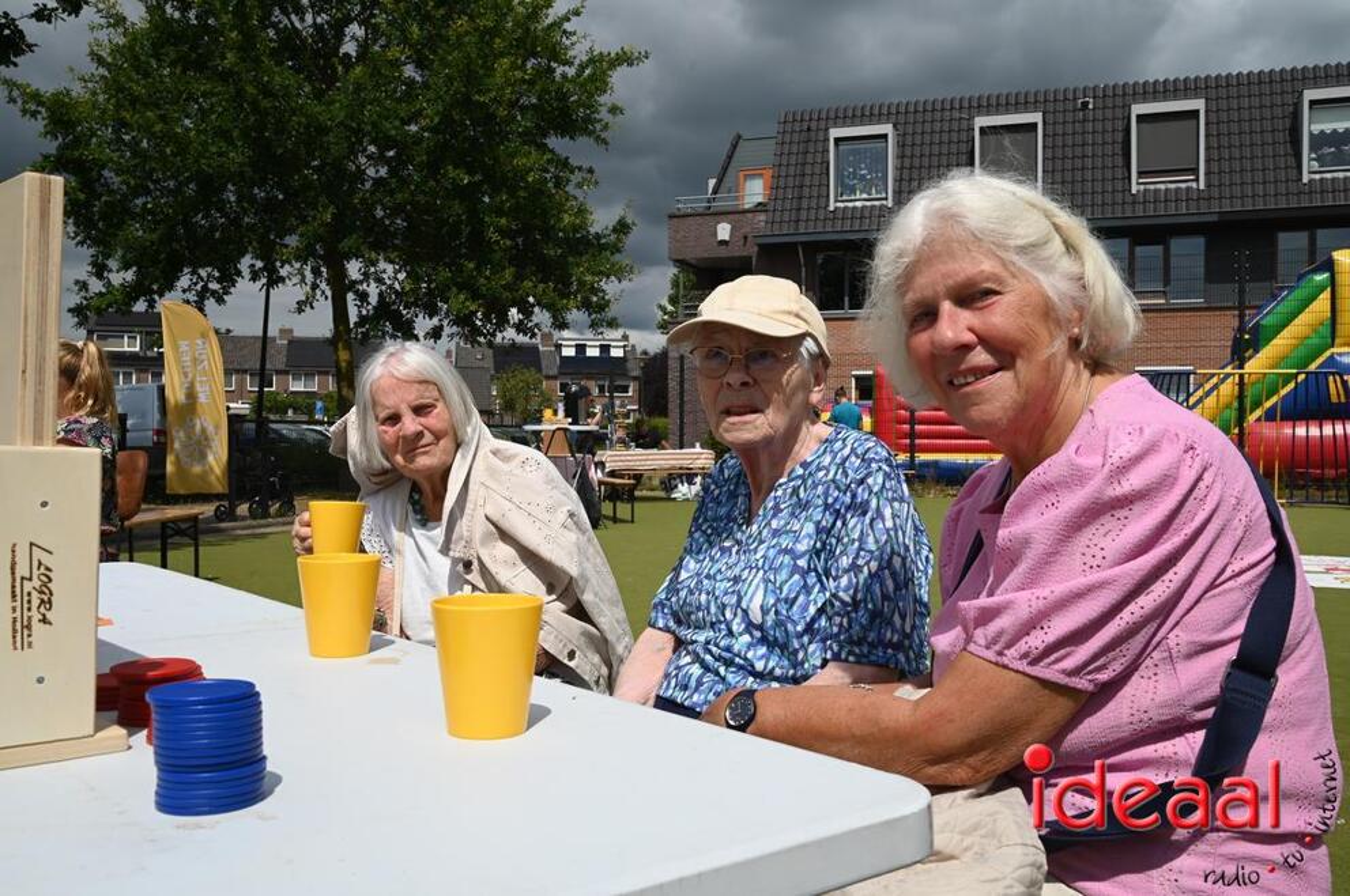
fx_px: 1274
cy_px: 448
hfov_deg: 55.8
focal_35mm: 34
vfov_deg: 38.8
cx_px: 675
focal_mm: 34
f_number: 16
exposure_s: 1/1000
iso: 640
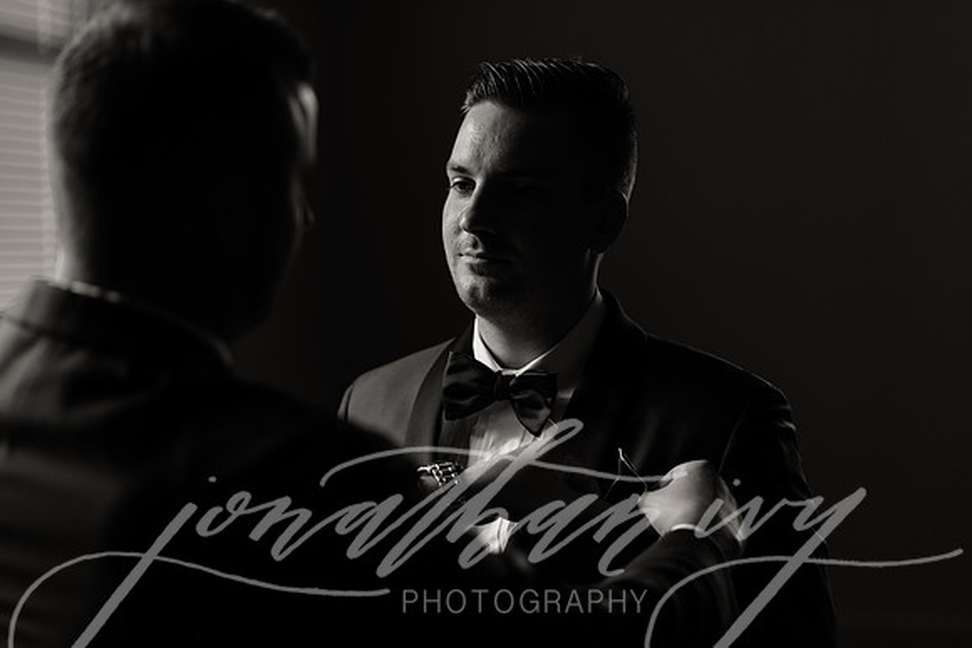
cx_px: 486
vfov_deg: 16.1
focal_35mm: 85
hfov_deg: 23.9
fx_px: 2295
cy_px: 324
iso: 400
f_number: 2.2
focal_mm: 85
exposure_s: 1/125
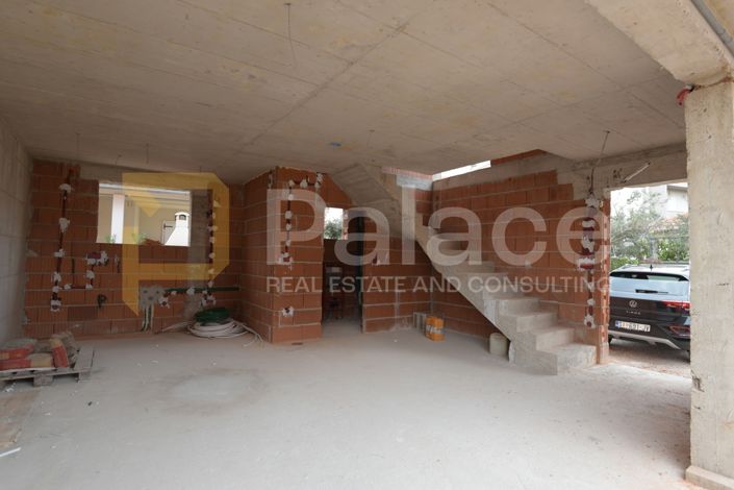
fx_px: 387
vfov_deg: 64.6
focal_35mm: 19
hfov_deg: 86.9
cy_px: 245
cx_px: 367
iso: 200
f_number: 6.3
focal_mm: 19
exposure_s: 1/50
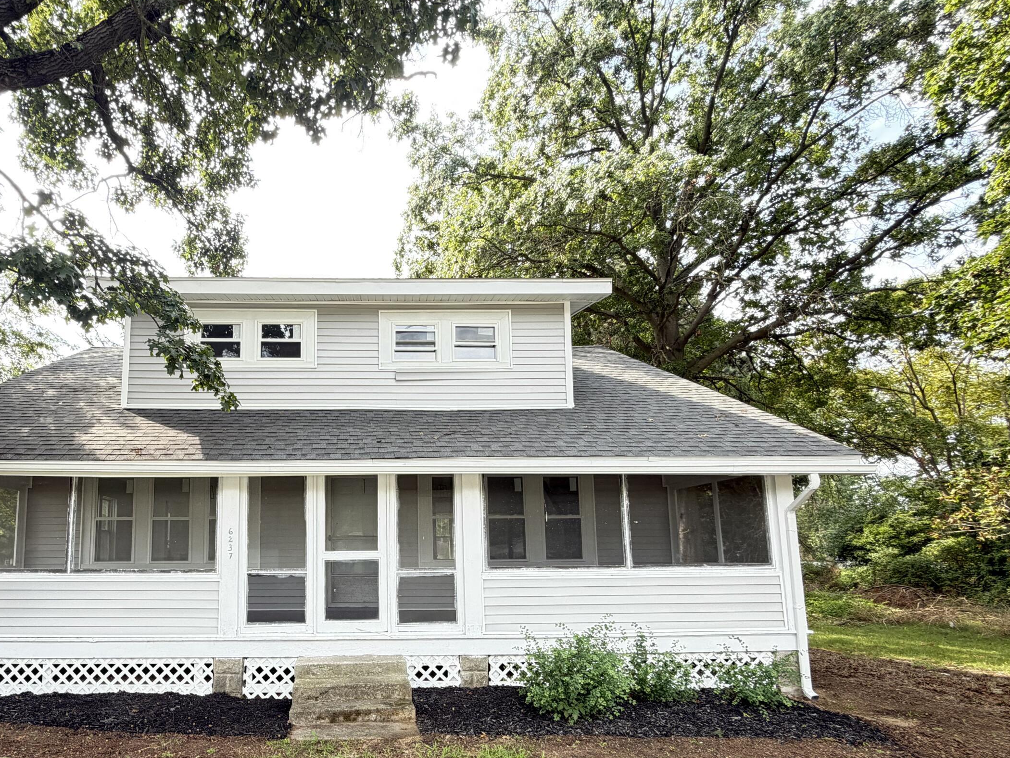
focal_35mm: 20
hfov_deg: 79.6
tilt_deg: +6.9
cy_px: 496
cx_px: 355
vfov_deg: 64.5
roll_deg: +0.6
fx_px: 584
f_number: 2.2
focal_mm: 2.22
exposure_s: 1/121
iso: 64
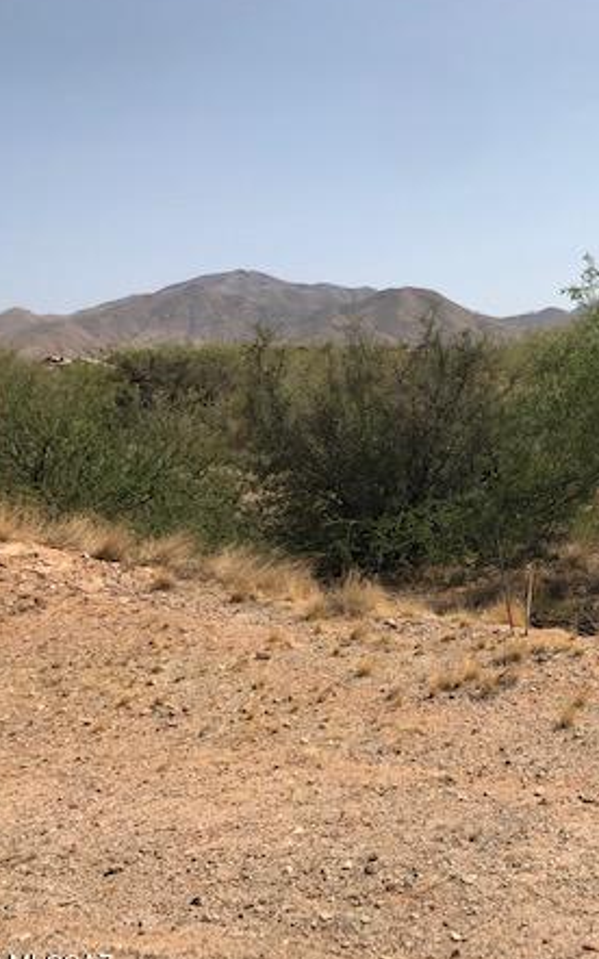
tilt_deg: -6.3
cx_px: 603
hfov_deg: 28.0
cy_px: 488
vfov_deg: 46.2
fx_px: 1124
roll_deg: +2.7
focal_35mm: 43
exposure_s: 1/3300
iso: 20
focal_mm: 3.99
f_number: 1.8
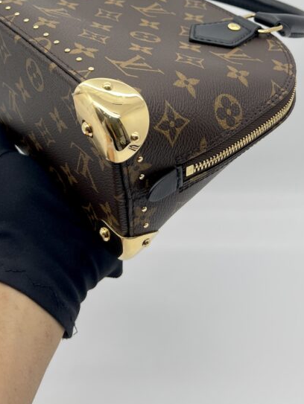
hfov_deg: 29.5
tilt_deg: -22.1
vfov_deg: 37.4
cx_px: 104
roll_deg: +0.4
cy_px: 76
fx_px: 573
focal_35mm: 49
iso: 32
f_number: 1.5
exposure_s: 1/111
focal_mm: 5.7
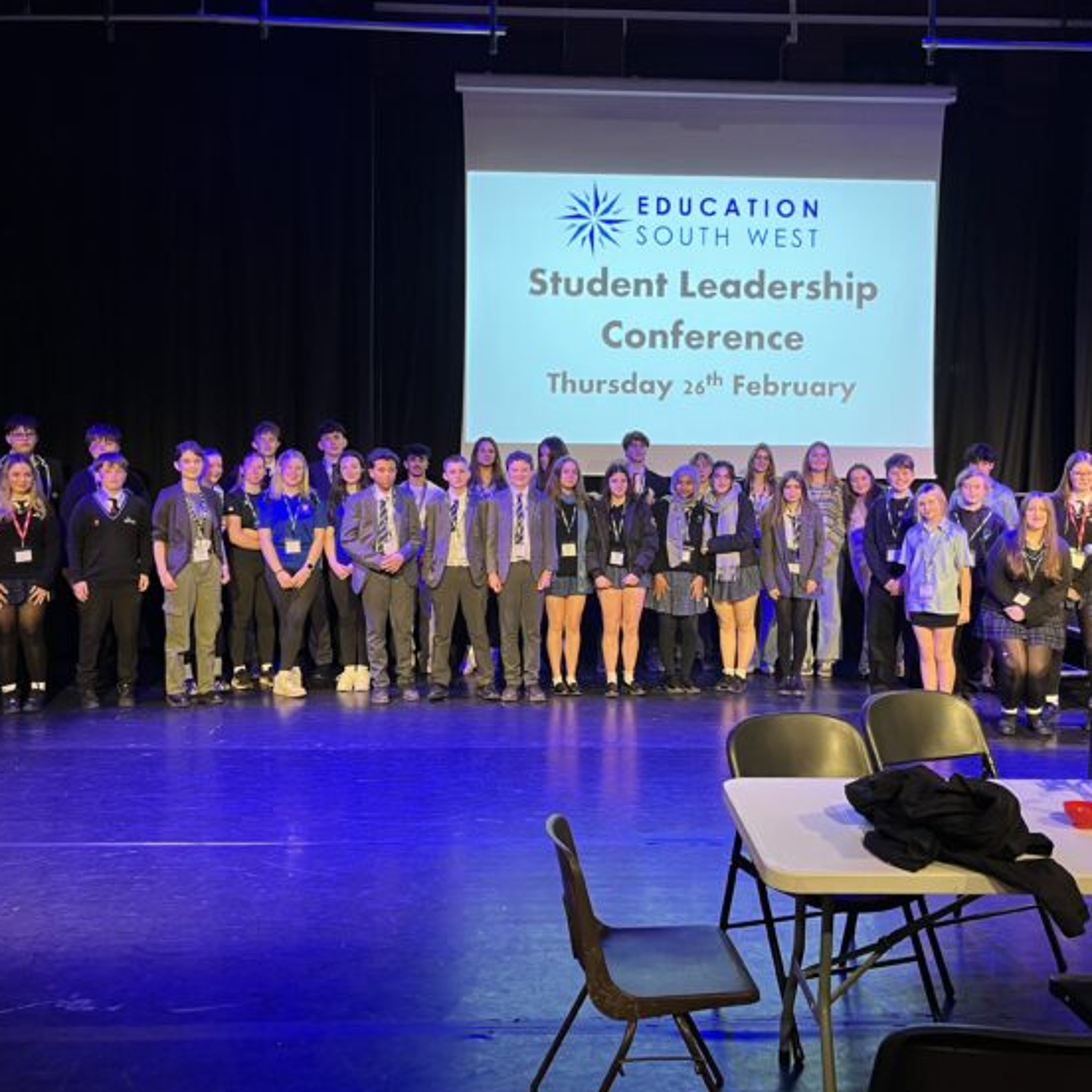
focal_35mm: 32
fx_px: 1142
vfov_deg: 51.1
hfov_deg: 51.0
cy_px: 536
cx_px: 590
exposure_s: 1/50
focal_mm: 5.1
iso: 320
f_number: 1.6
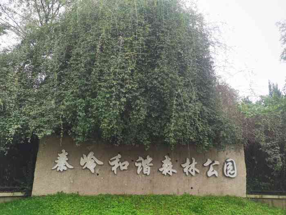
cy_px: 108
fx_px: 289
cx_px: 143
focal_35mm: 35
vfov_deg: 40.7
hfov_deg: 52.6
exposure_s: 1/128
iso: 50
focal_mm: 5.58
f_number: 1.8
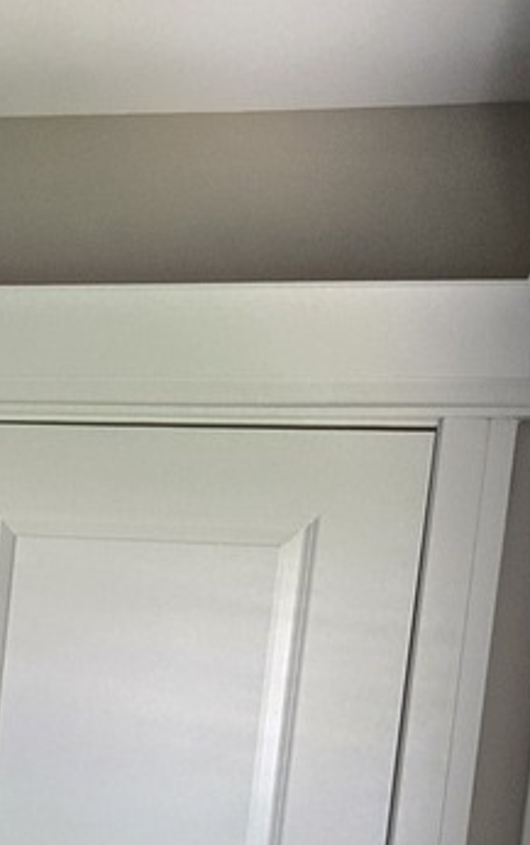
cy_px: 923
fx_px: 1752
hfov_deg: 15.9
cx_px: -244
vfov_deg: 25.2
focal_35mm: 76
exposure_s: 1/120
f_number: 1.8
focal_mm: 5.4
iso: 250
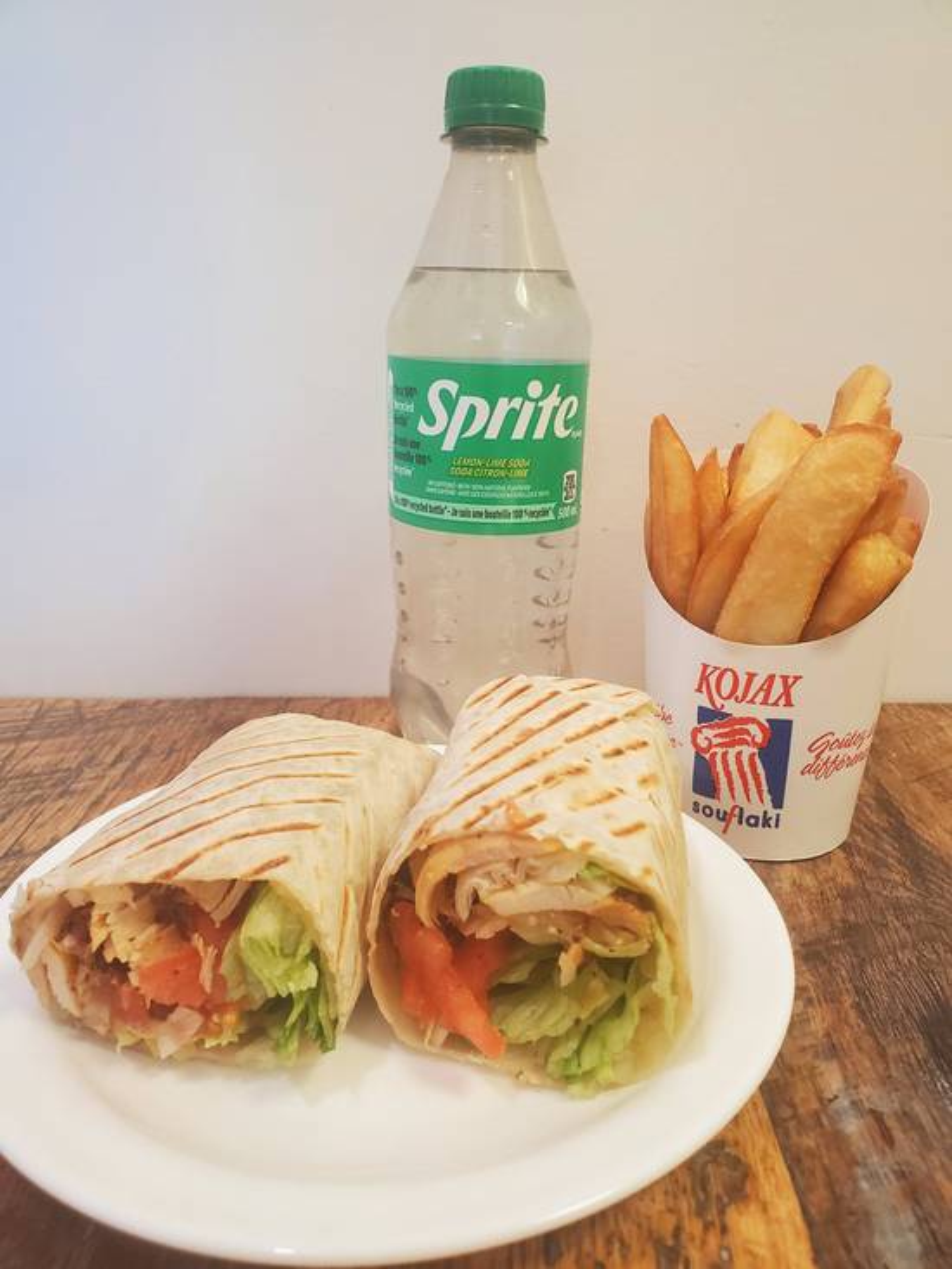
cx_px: 476
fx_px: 953
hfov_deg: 53.1
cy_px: 634
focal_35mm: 26
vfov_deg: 67.3
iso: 250
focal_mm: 4.3
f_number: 2.4
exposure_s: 1/60
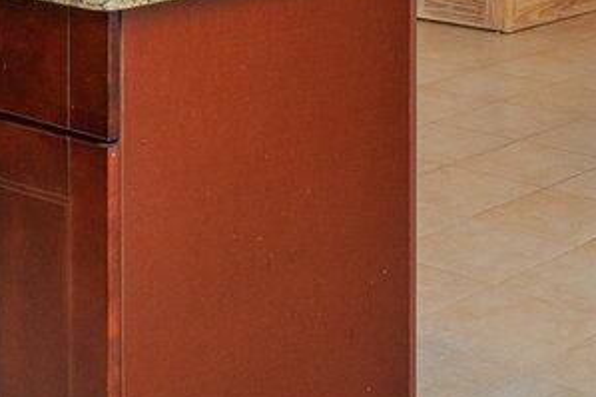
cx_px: 441
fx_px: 1588
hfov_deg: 21.1
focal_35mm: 96
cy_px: -323
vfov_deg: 12.9
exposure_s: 1/60
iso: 640
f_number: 6.3
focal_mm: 14
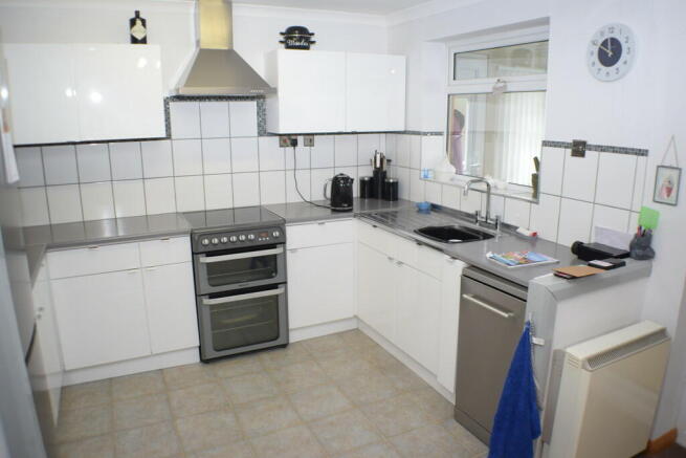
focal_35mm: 33
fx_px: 629
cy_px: 229
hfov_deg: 57.2
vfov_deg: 40.0
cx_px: 343
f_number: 4.5
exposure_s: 1/80
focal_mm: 22
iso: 400
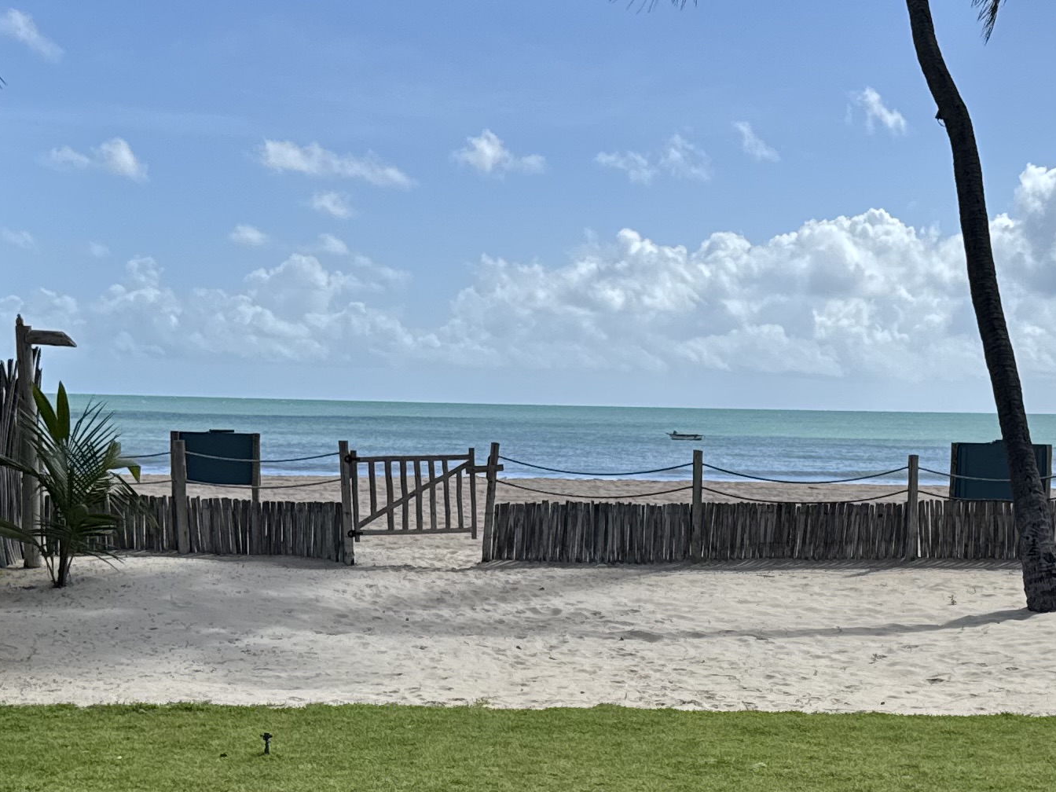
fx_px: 2196
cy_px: 673
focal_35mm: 72
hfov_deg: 26.7
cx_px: 800
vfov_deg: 20.1
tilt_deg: -6.5
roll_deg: -0.3
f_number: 1.78
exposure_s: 1/7092
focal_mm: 6.76
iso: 80
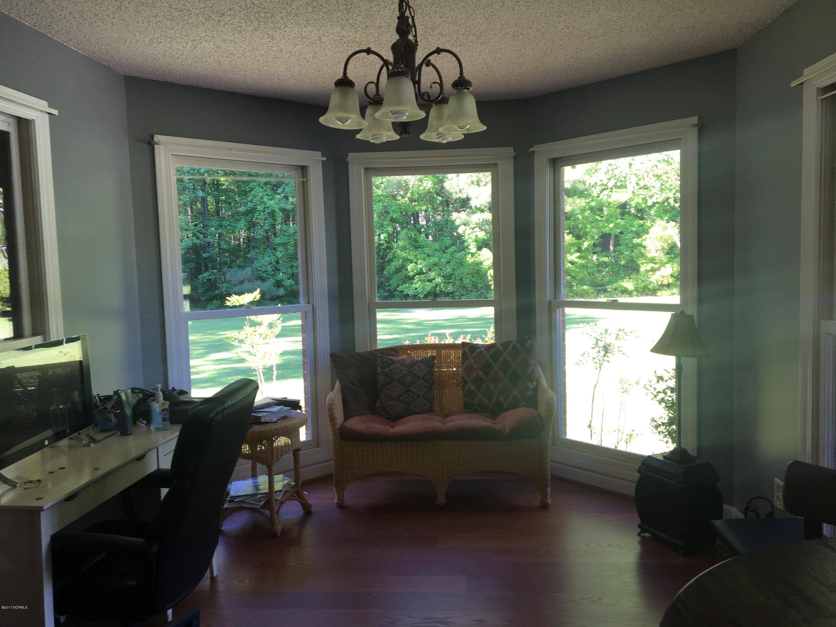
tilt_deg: -3.7
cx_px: 418
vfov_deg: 48.2
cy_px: 314
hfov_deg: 61.7
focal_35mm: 29
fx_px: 700
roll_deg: +1.9
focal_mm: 4.15
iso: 32
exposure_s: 1/60
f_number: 2.2
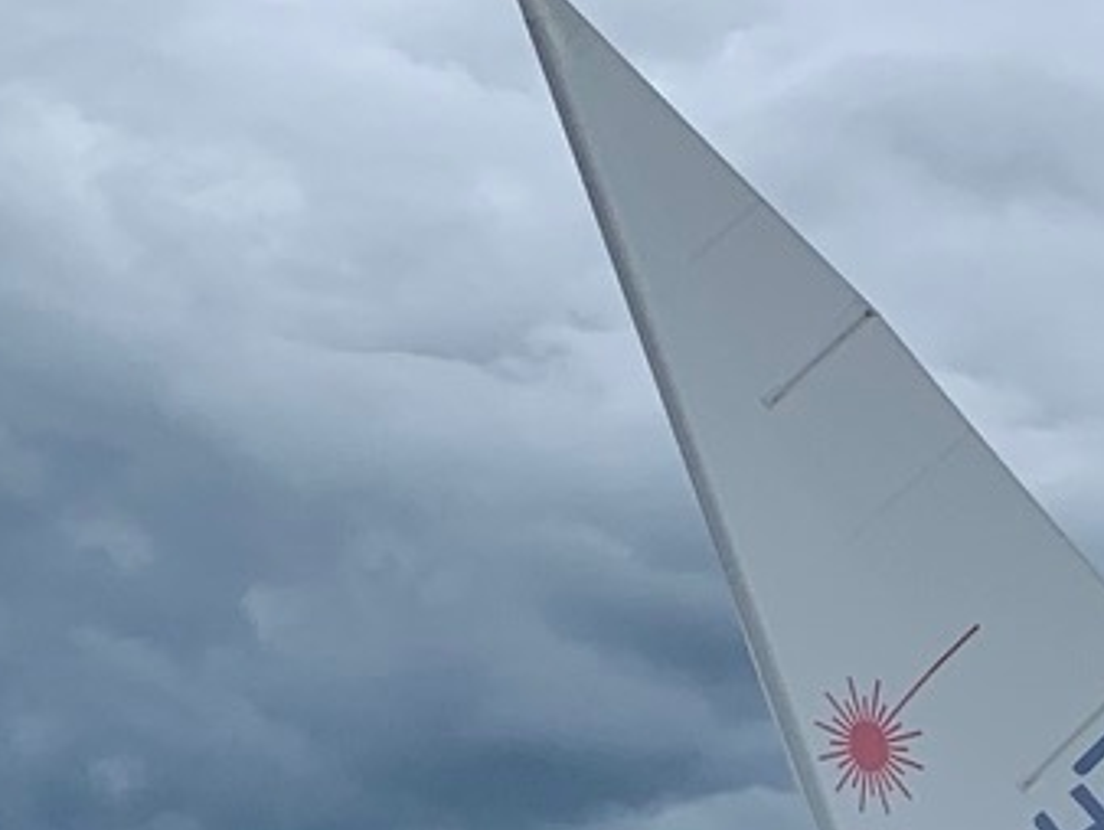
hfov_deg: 12.4
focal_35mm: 155
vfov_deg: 9.2
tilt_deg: -0.6
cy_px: 1369
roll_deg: +1.3
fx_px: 4947
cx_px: 1329
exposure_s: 1/2075
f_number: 1.8
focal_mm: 4.25
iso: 25
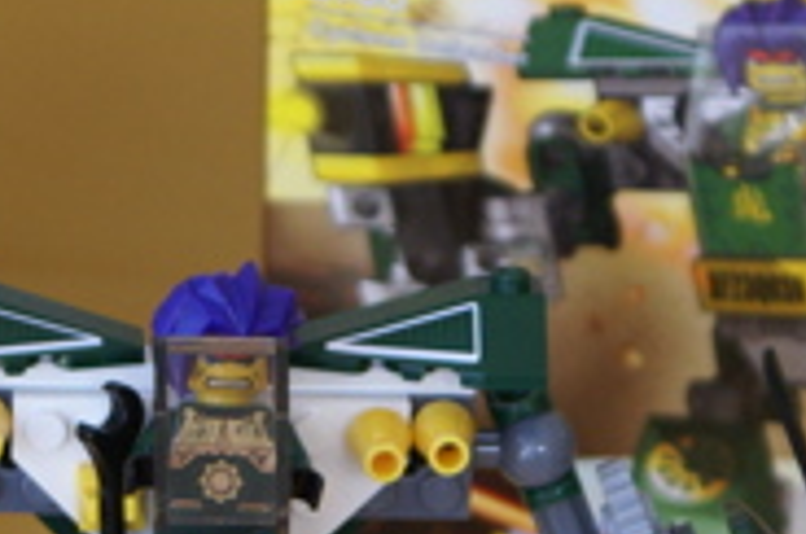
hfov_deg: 5.6
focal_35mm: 366
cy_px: 597
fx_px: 8180
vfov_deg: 3.7
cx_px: 241
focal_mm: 70
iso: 400
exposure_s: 1/125
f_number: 5.6
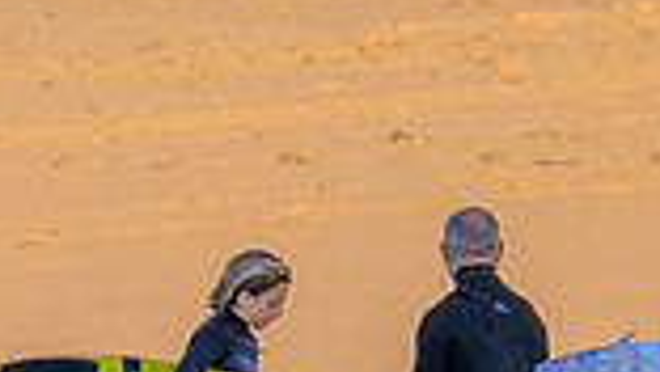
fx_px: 37232
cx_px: 575
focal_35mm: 2126
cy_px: 425
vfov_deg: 0.6
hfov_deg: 1.0
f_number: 10
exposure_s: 1/2000
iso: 1250
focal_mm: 530
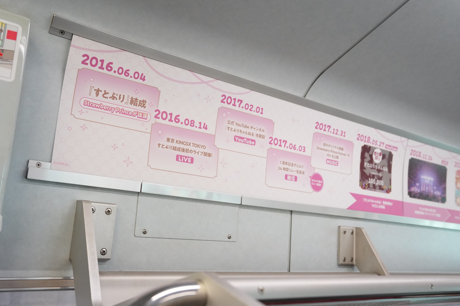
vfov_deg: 38.9
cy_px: 153
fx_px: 434
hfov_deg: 55.8
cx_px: 230
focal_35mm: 34
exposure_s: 1/320
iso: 3200
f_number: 5
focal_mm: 34
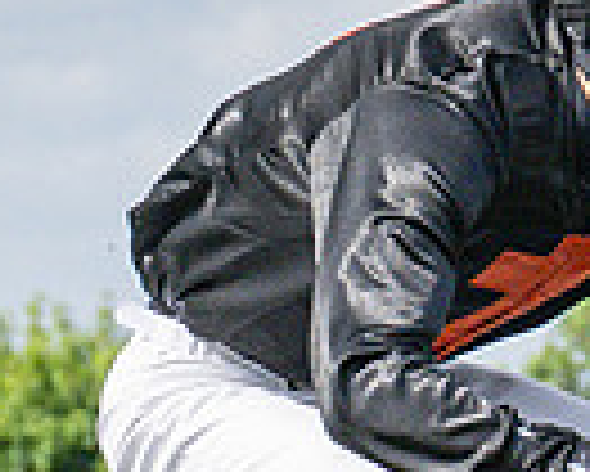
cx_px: 1956
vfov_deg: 1.7
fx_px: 16234
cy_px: 709
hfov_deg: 2.1
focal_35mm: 929
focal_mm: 70
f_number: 5
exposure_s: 1/2000
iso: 400
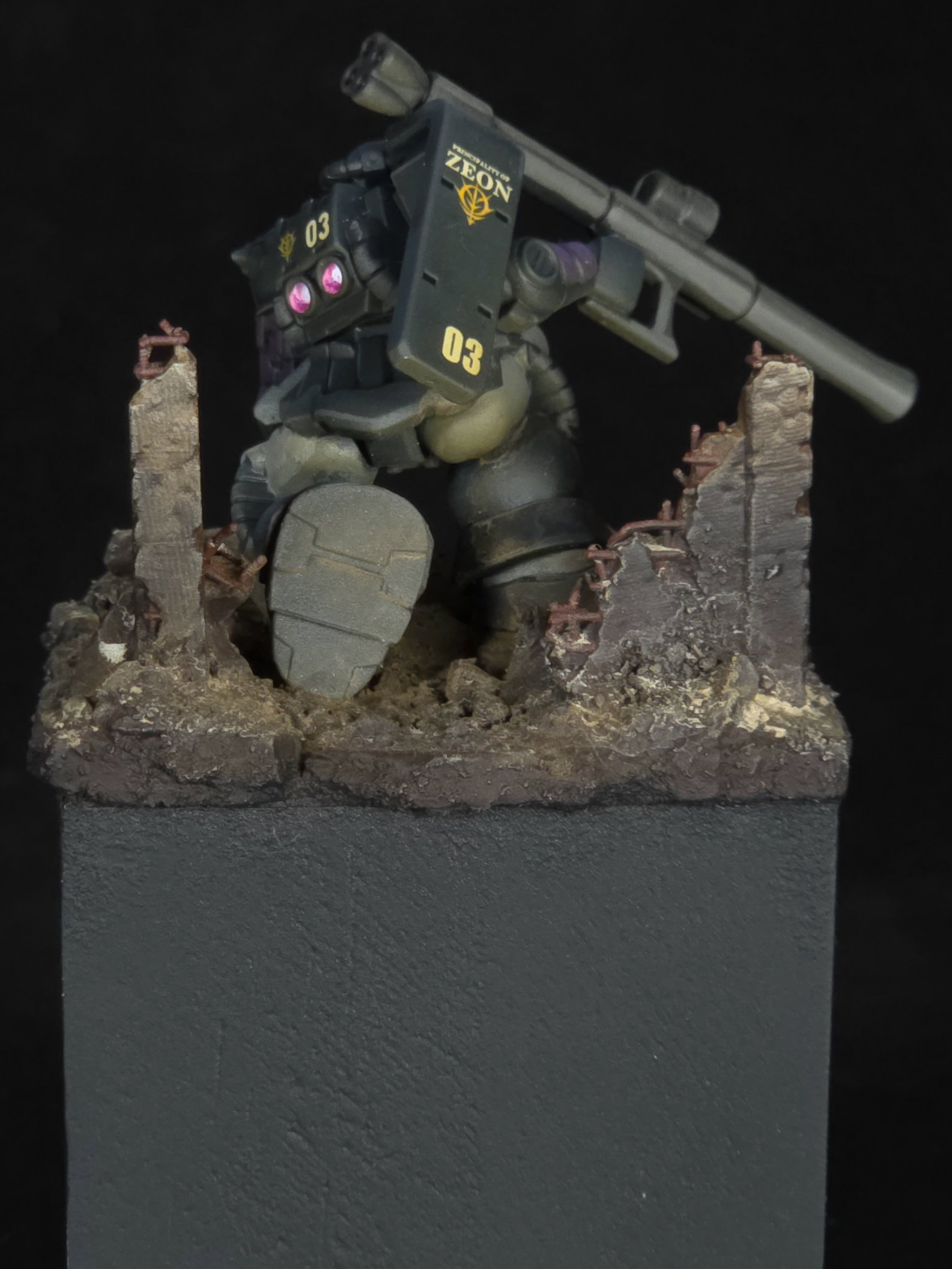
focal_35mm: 69
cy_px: 634
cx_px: 476
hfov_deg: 21.3
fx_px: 2530
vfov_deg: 28.2
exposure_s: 1/6
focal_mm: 7
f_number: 2.4
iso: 50
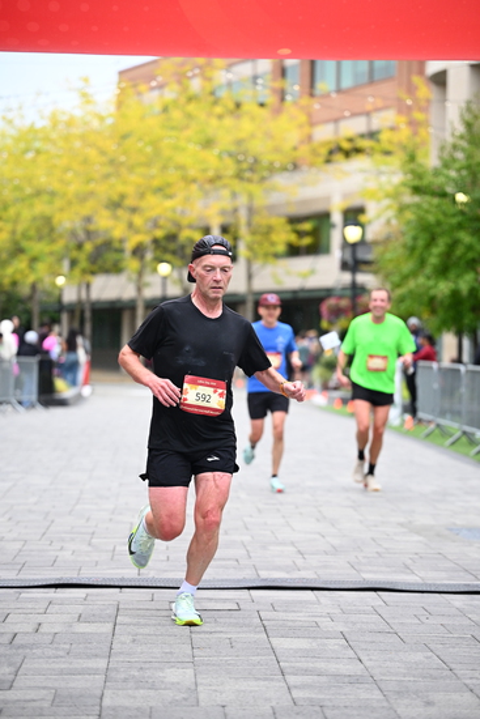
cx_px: 240
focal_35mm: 99
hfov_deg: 13.8
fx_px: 1979
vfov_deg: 20.6
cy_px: 360
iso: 1250
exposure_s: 1/2000
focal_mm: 99
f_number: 2.8
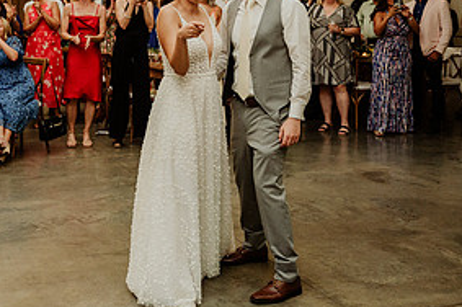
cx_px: 155
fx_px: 731
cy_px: 30
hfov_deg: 34.8
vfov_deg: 23.1
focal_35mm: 57
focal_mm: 26.5
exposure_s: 1/200
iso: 125
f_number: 2.8
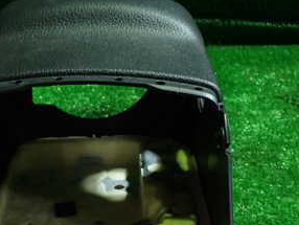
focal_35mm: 86
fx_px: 743
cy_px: 179
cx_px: 87
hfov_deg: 22.6
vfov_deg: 17.1
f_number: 2.8
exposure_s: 1/40
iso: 320
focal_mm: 7.31
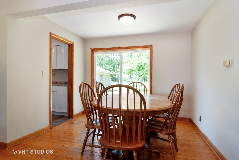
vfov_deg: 63.4
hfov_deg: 85.4
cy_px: 80
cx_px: 120
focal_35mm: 20
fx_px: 130
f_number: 9
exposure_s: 1/8
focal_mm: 13
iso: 200
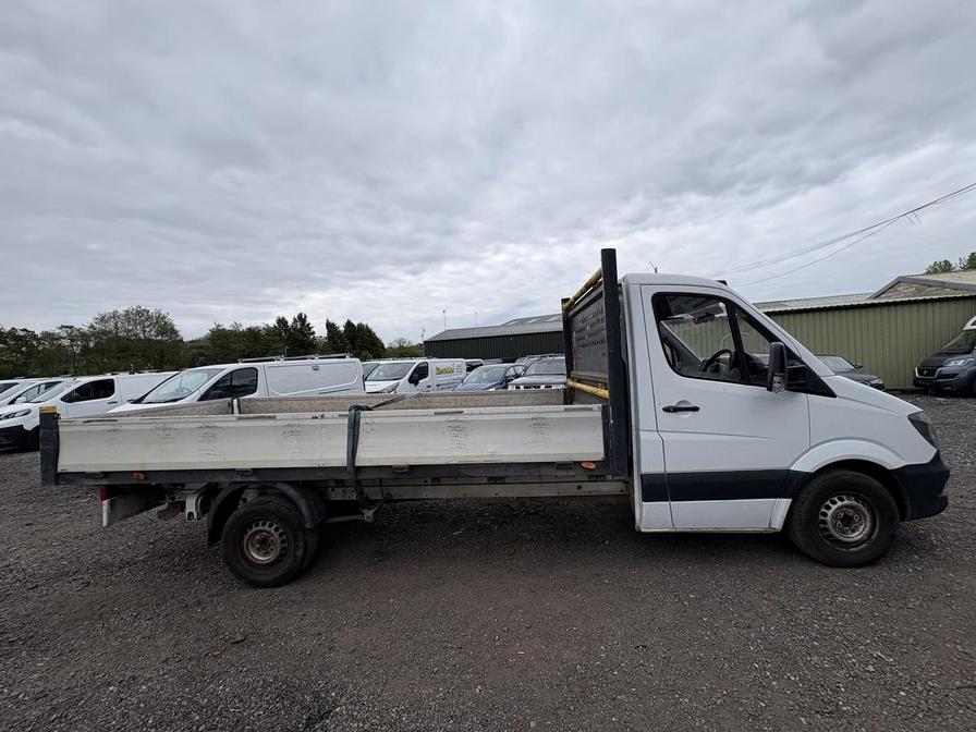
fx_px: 395
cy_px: 366
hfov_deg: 102.1
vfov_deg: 85.7
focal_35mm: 14
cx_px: 488
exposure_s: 1/625
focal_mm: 2.22
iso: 40
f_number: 2.2
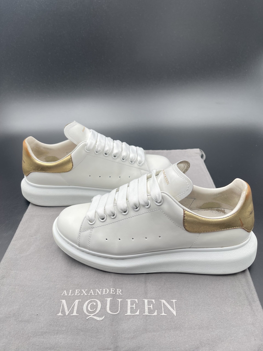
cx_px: 132
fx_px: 263
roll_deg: +3.6
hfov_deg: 53.1
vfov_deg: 67.3
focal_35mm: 26
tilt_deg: -37.6
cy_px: 176
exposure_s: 1/150
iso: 32
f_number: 1.6
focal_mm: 5.1
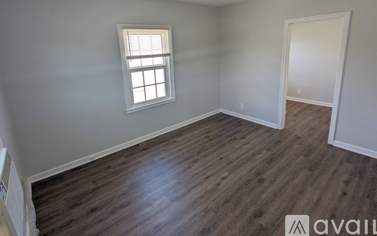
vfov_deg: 64.1
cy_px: 88
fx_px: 185
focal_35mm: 18
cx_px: 183
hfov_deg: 91.1
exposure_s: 1/97
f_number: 2.2
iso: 59
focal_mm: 2.35
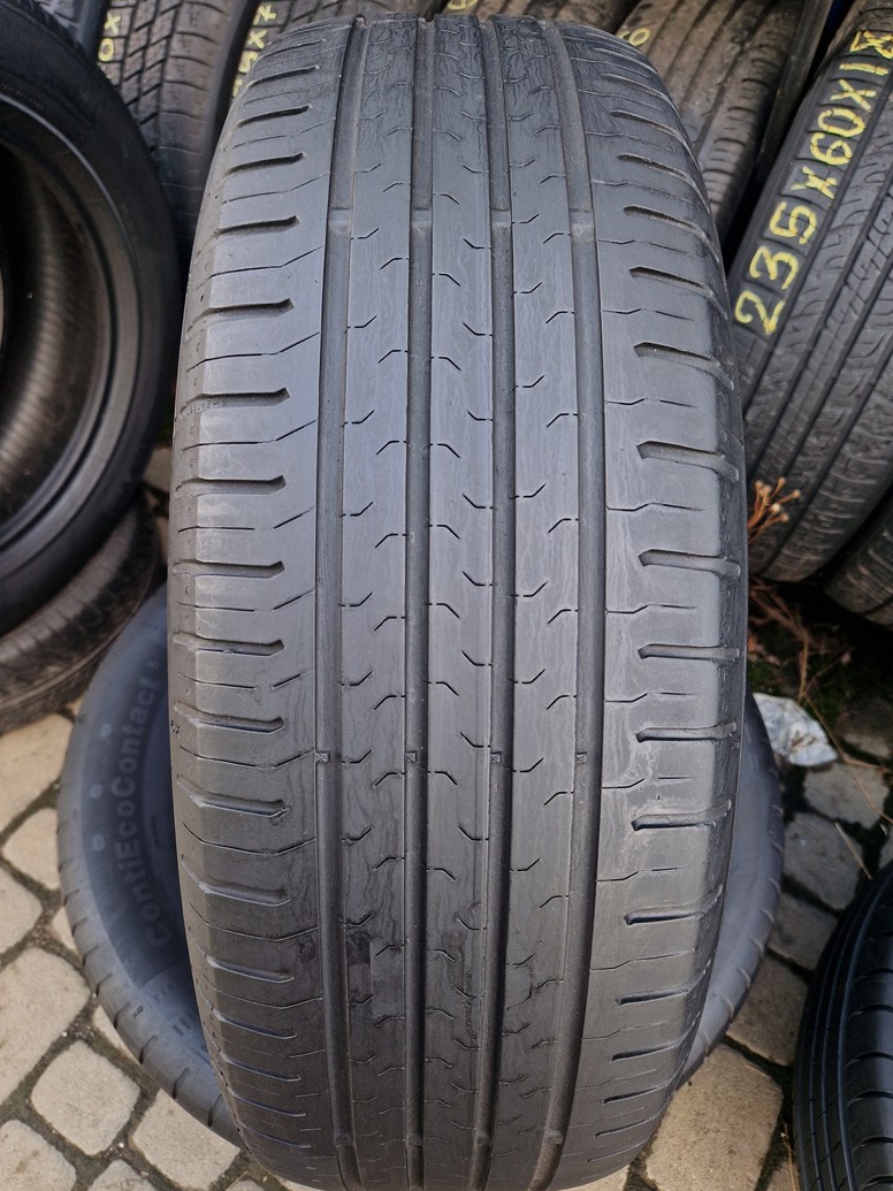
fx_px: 826
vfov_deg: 71.6
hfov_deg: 56.8
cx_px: 452
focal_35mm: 24
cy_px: 612
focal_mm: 5.4
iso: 50
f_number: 1.8
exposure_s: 1/180
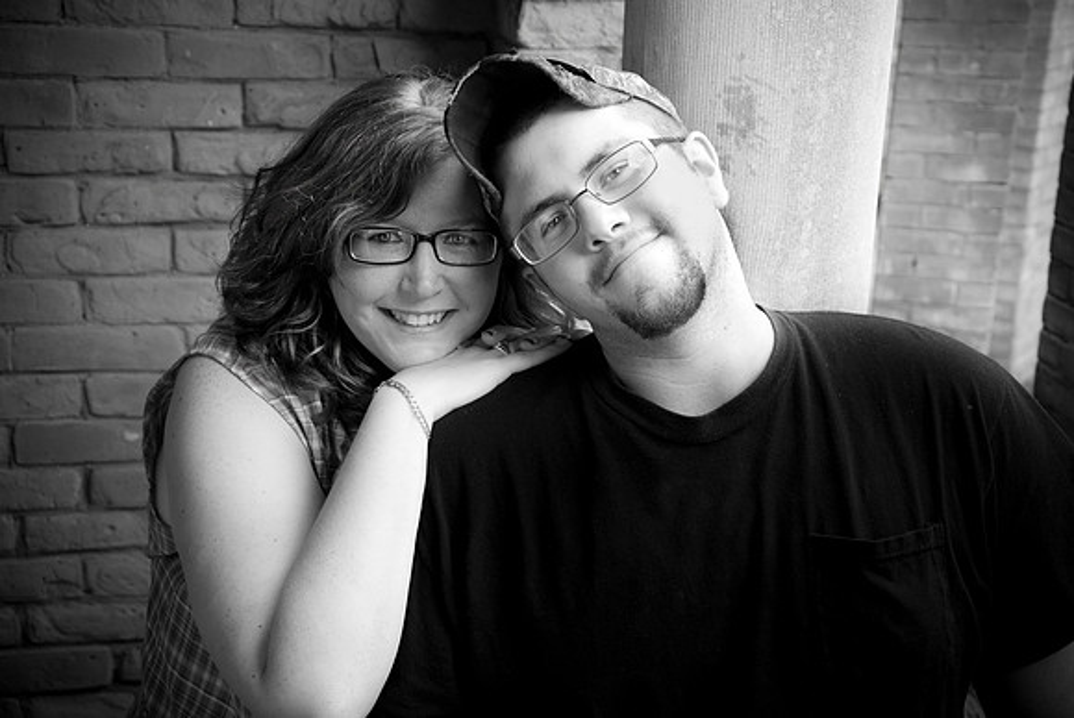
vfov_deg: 21.6
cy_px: 359
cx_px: 537
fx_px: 1881
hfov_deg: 31.9
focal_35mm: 63
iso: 200
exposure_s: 1/50
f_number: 4.8
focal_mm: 42
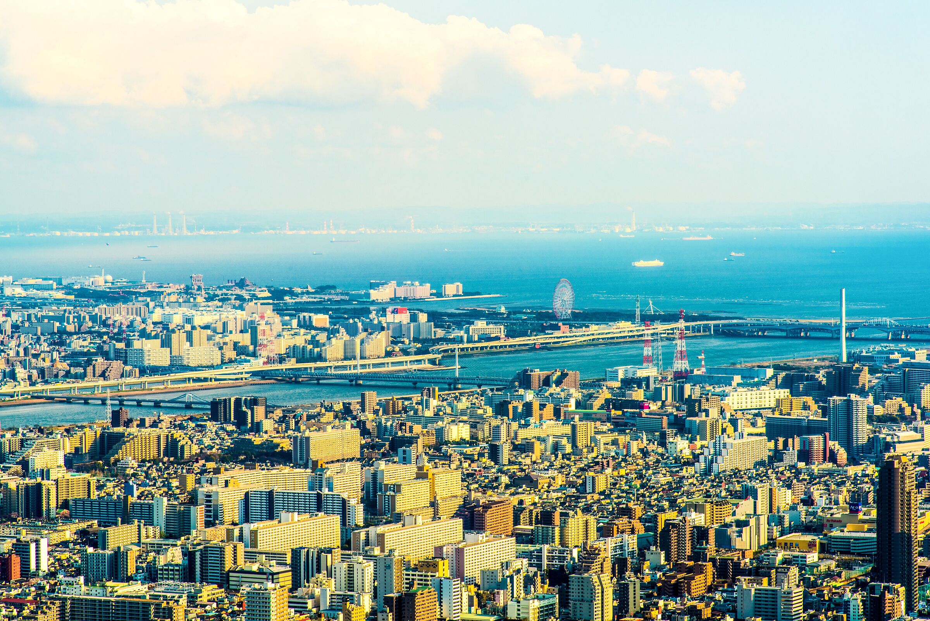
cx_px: 465
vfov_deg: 11.4
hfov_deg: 17.1
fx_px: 3101
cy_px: 310
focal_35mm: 120
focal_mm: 120
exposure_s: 1/50
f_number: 14
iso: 64
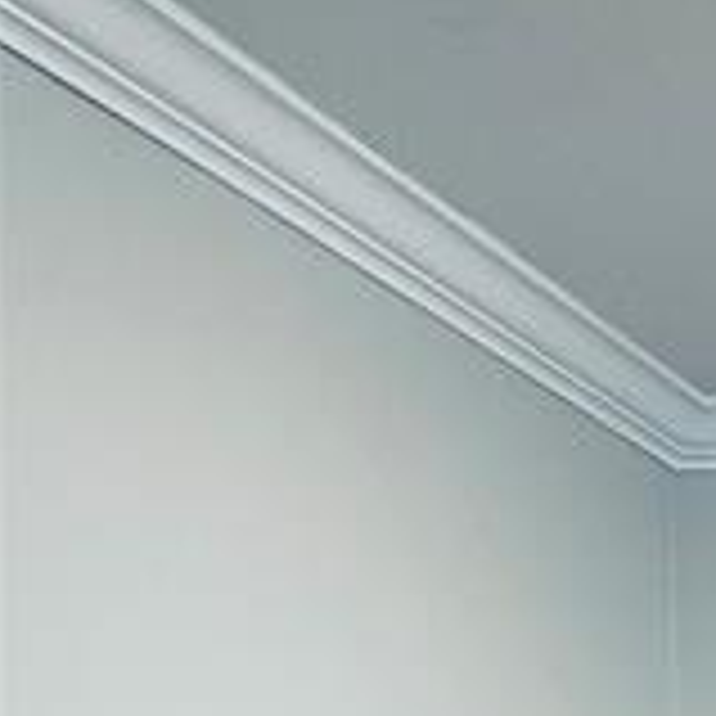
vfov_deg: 14.2
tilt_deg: -1.7
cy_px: 1207
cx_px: 1292
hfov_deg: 13.9
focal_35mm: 111
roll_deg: -0.6
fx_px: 2598
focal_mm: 4.2
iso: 125
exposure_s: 1/60
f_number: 1.6
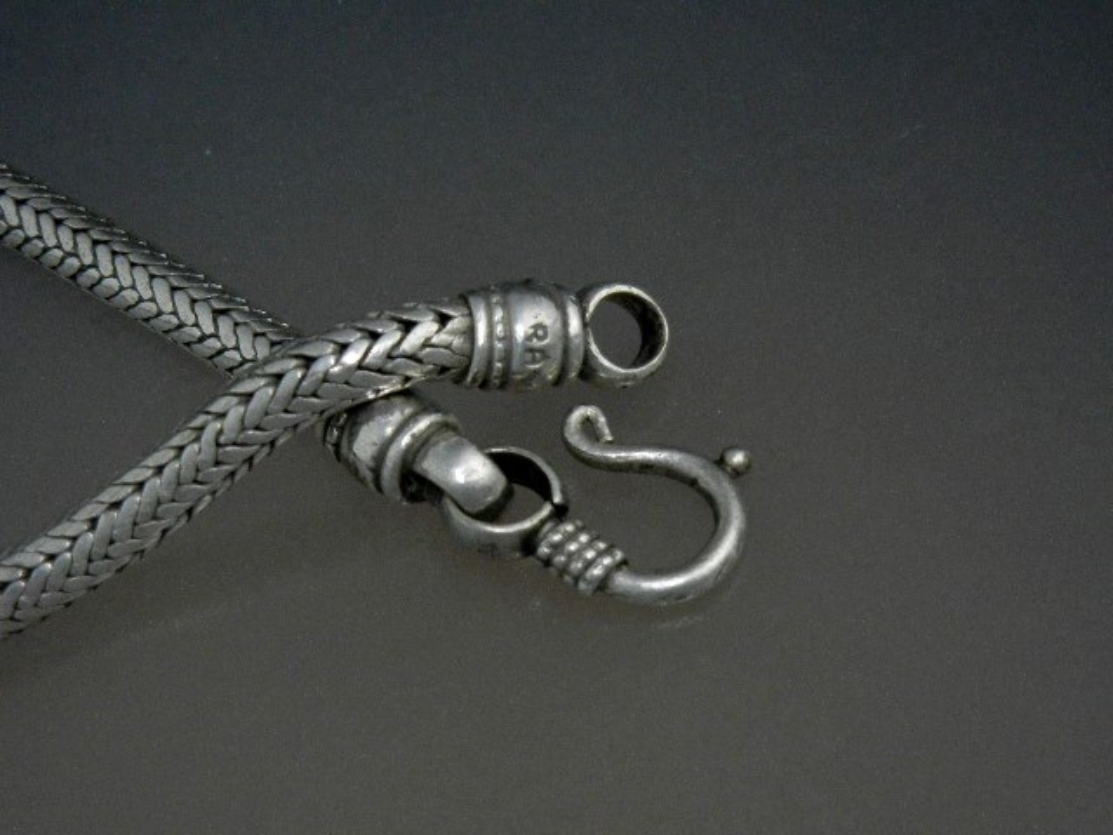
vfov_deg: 14.5
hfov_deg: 19.3
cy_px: 418
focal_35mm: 102
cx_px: 556
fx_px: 3280
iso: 800
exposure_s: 1/30
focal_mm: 18.3
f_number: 9
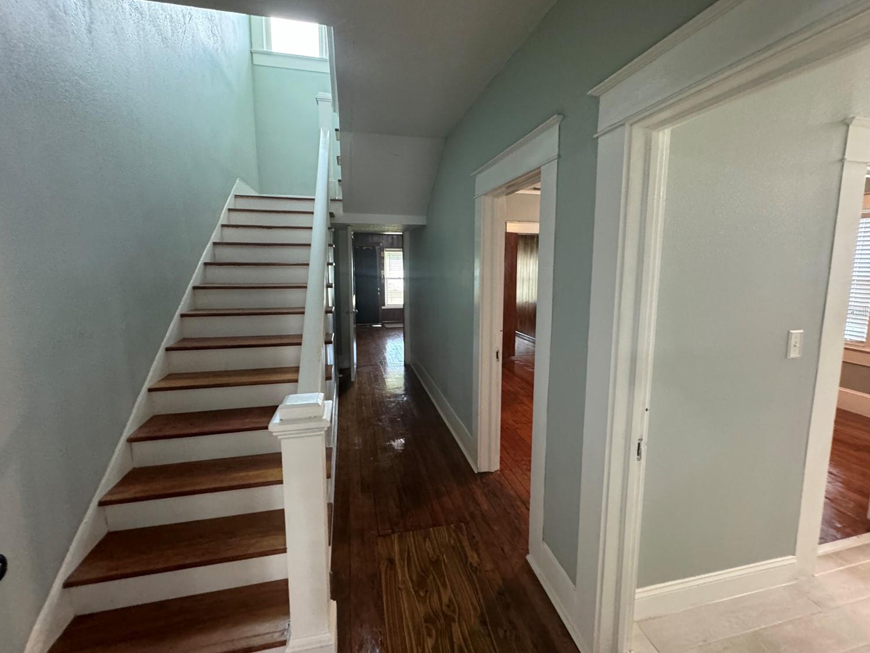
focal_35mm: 15
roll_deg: +0.2
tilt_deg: -9.3
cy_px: 311
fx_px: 377
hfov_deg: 98.2
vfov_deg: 81.7
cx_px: 436
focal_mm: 2.22
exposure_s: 1/60
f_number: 2.2
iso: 500
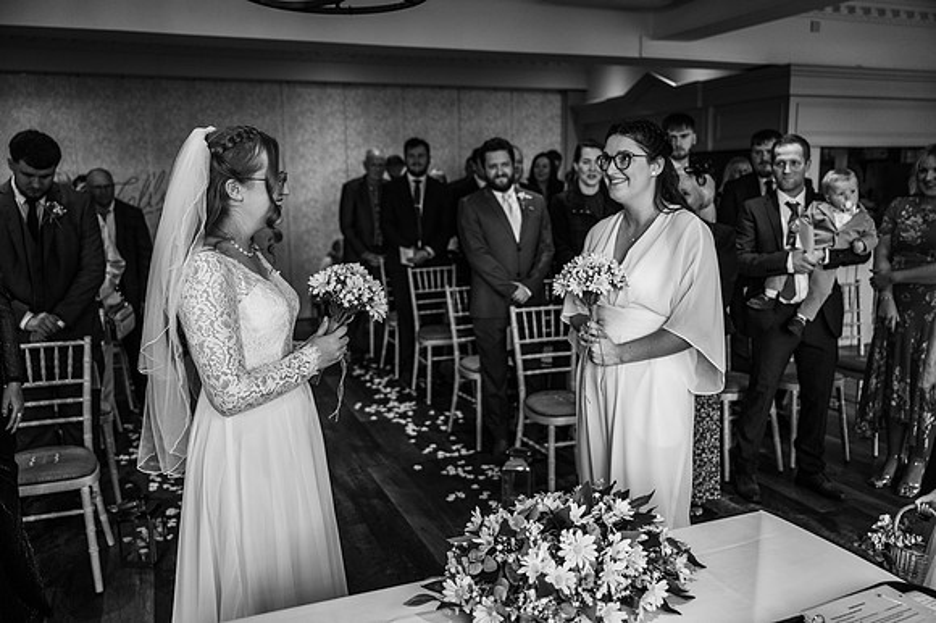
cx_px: 468
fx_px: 780
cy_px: 312
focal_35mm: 30
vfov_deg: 43.6
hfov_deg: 62.0
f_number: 2.8
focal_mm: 30
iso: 640
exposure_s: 1/200
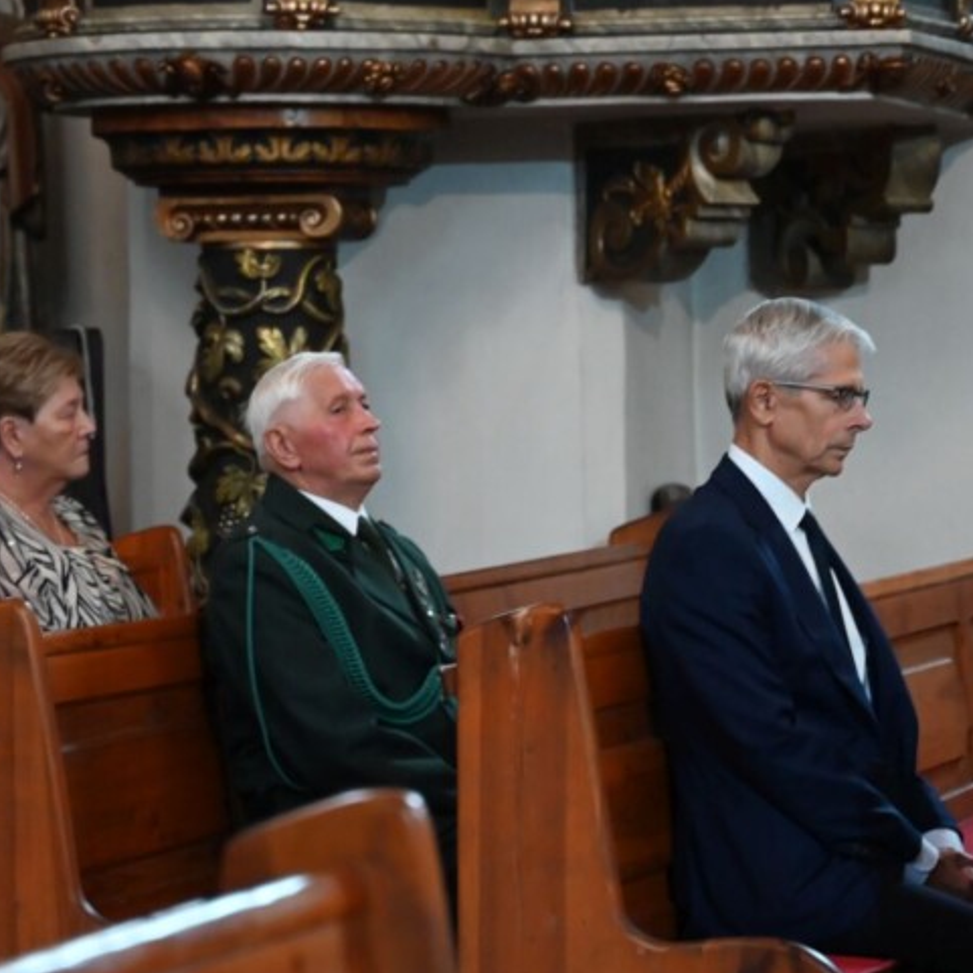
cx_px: 411
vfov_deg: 11.0
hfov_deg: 11.0
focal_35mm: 159
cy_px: 464
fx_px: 5056
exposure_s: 1/100
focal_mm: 75
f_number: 2.8
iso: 3200
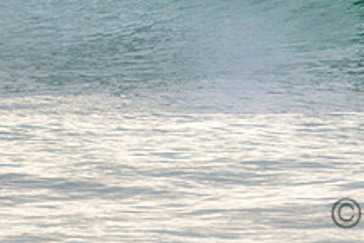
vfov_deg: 0.5
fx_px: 25405
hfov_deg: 0.8
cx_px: 395
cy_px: -121
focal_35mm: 2511
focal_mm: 800
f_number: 11
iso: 2500
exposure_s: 1/2000
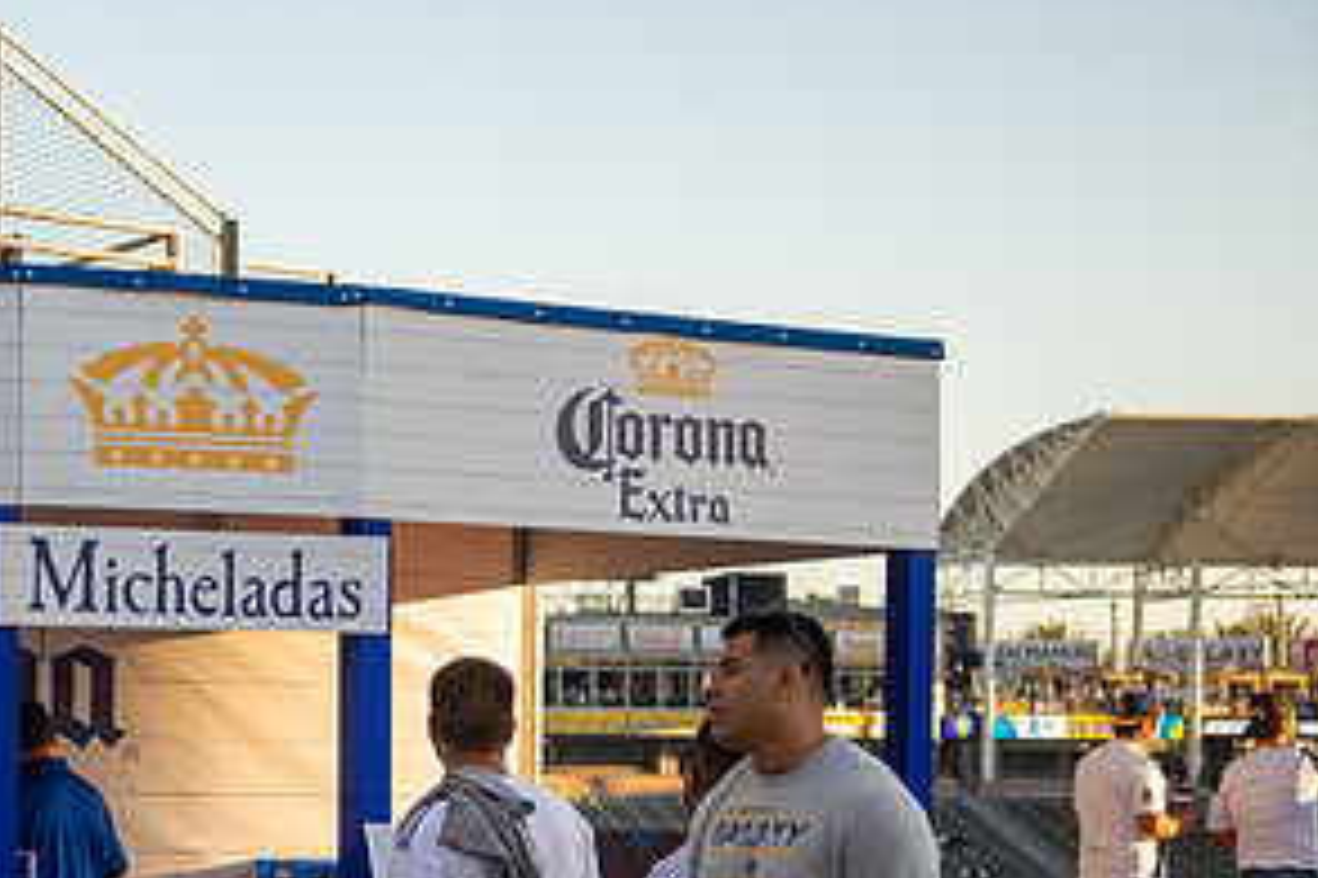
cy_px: 745
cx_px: 112
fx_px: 3586
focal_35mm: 98
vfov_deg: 13.8
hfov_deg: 20.4
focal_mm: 48
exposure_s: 1/640
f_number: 2.8
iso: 125
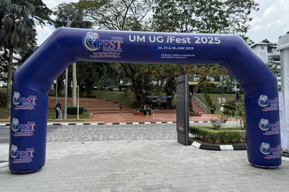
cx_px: 140
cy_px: 92
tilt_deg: +3.4
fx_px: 209
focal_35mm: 26
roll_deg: -0.7
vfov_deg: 49.5
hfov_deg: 69.4
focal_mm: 6.76
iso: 100
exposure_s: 1/2801
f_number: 1.78
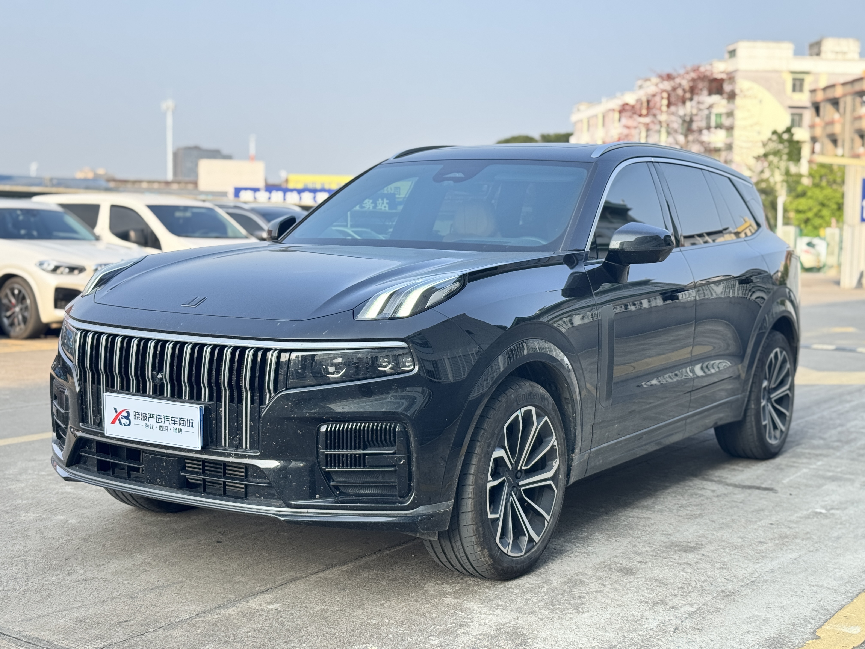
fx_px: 1199
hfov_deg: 39.7
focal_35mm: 48
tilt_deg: -4.2
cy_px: 324
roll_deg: +0.0
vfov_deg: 30.3
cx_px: 432
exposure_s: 1/802
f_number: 1.78
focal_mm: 6.76
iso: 64
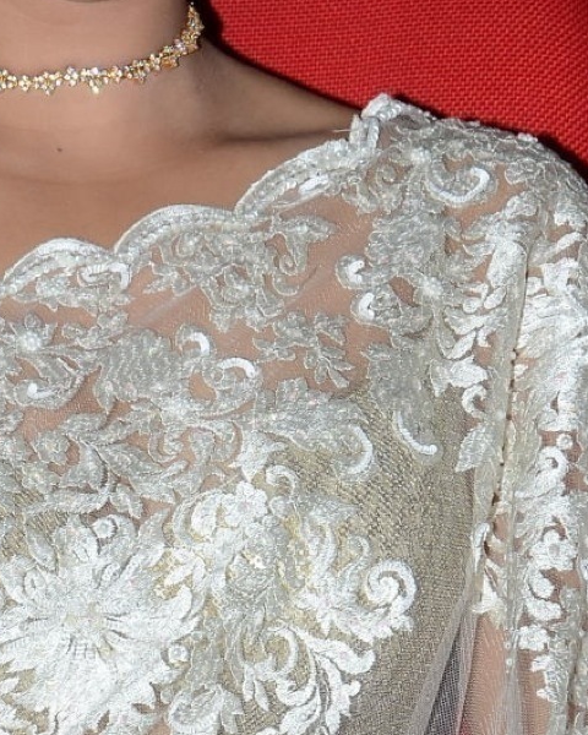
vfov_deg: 6.5
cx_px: 31
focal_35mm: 297
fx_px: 6461
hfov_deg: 5.2
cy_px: 312
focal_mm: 70
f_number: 9
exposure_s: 1/125
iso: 320
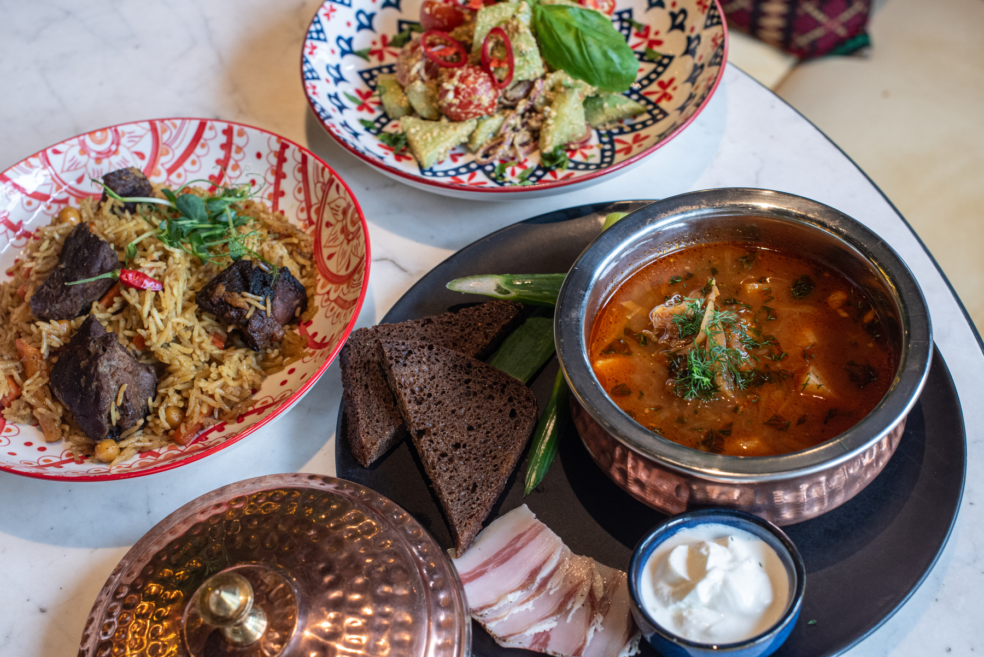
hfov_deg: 39.6
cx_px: 492
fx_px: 1367
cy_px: 328
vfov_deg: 27.0
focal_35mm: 50
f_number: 6.3
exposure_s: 1/80
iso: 1250
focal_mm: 50
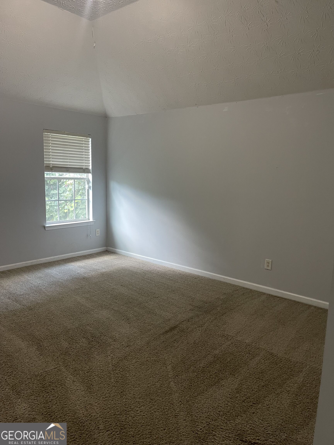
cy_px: 222
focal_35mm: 25
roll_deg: -1.8
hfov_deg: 54.9
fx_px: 322
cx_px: 167
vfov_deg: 69.4
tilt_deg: -7.6
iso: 250
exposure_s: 1/60
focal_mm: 5.1
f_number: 1.6
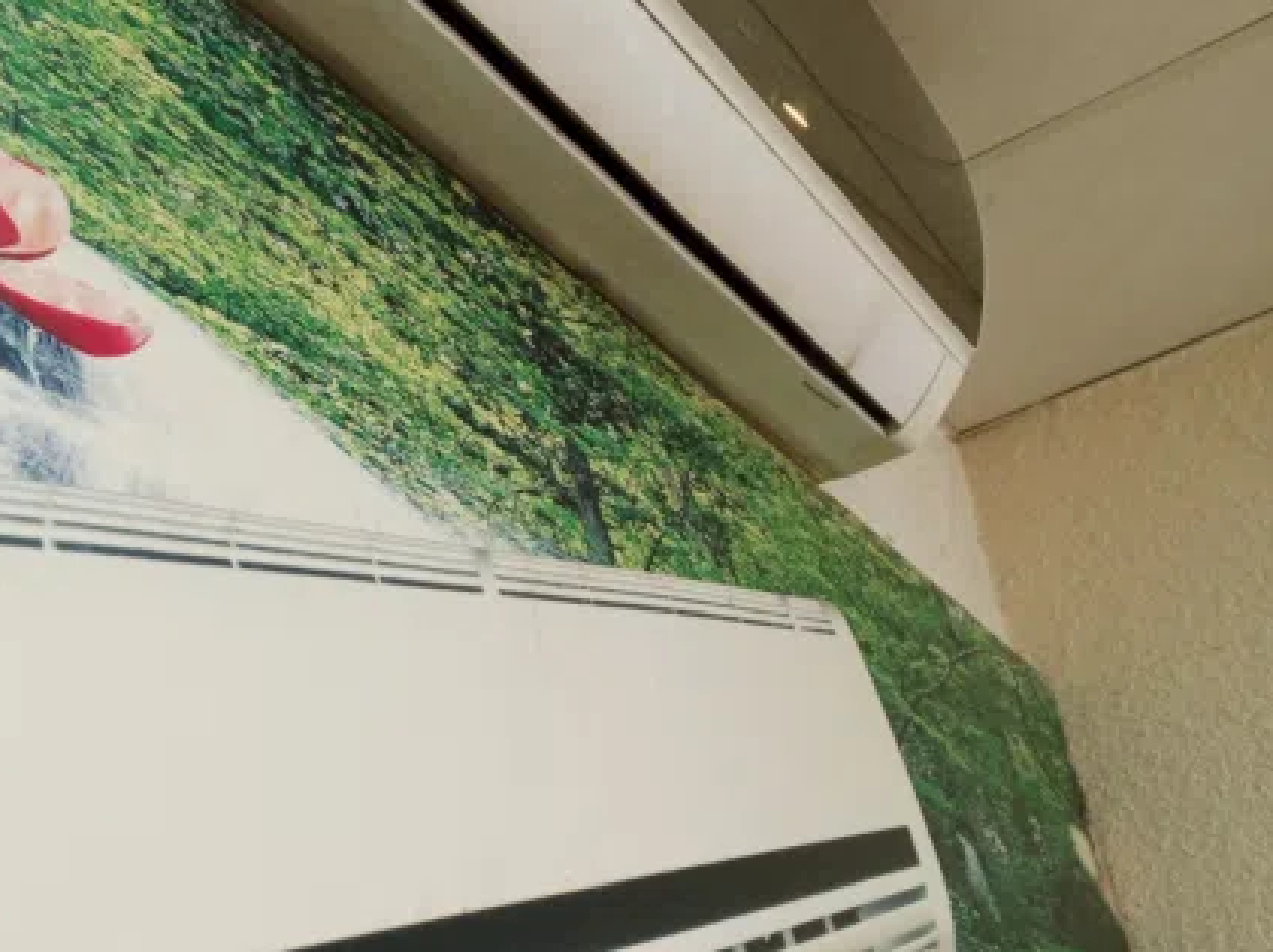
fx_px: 1286
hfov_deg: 51.0
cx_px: 360
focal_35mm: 35
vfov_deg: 40.1
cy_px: 641
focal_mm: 4.09
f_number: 1.6
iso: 385
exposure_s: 1/50
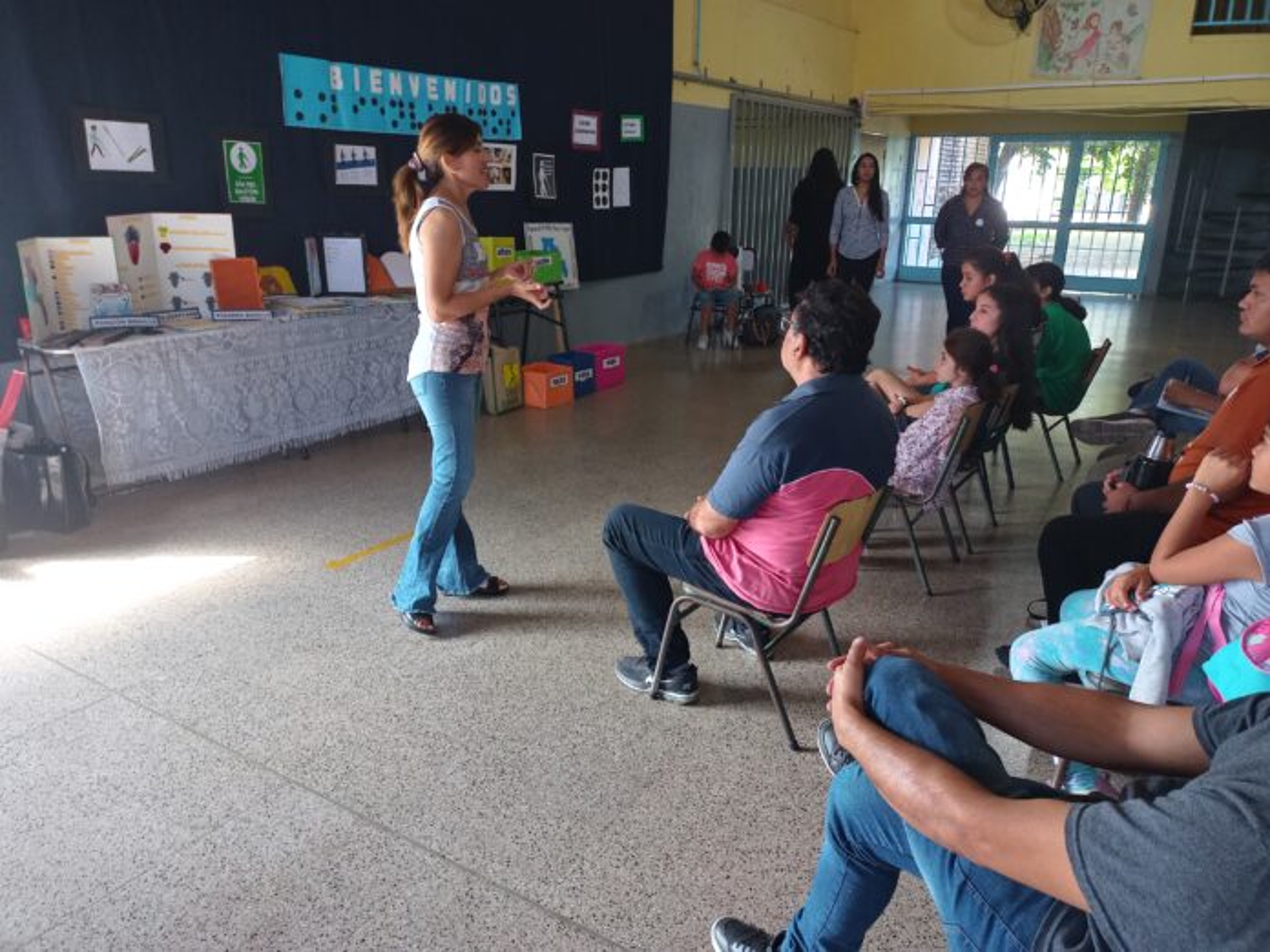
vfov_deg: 49.7
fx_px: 1027
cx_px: 635
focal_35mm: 28
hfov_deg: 63.4
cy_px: 476
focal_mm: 4.71
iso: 50
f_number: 1.8
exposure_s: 1/33.3
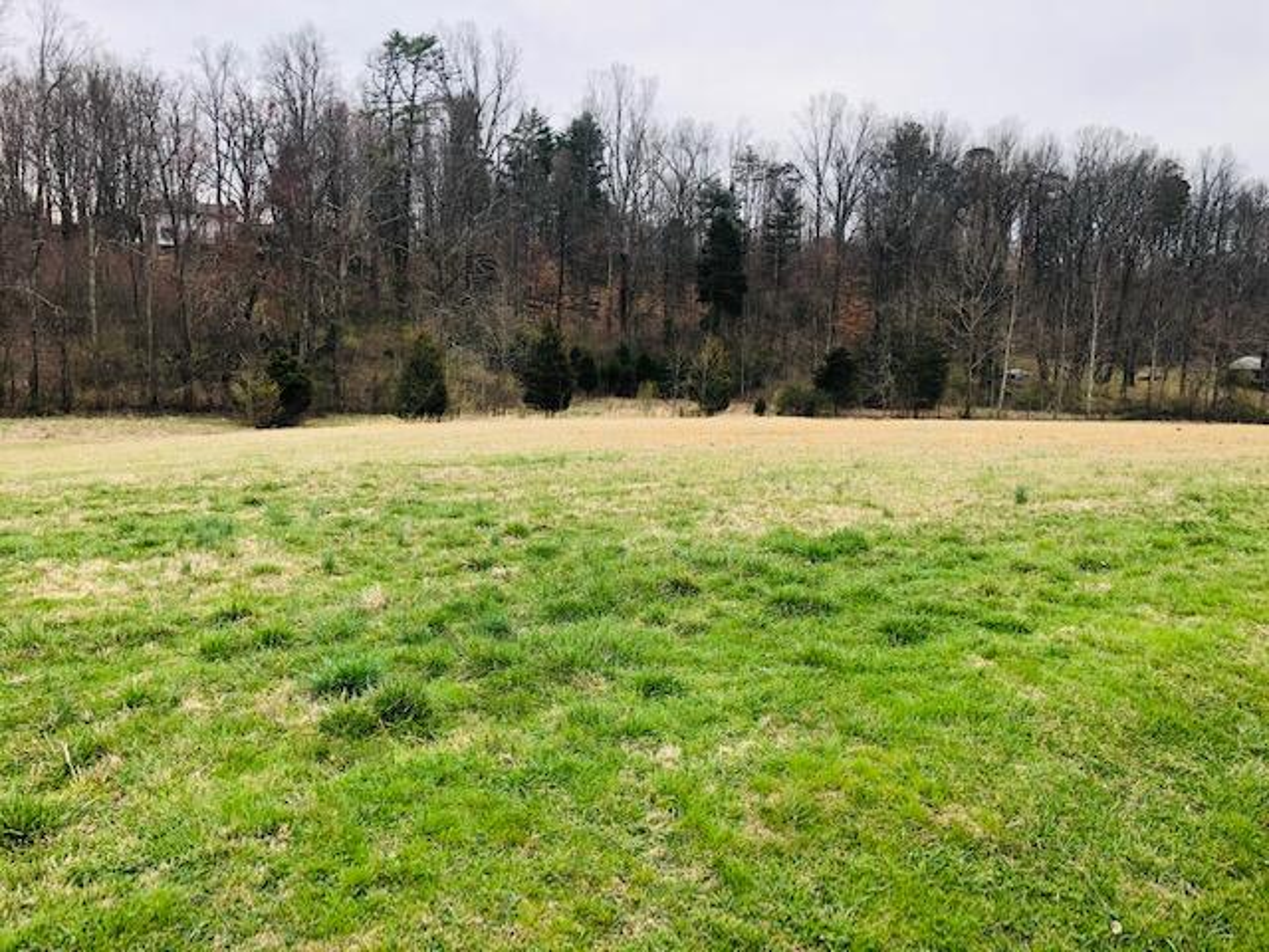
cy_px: 476
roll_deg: -1.3
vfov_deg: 49.7
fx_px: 1026
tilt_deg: -9.5
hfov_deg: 63.4
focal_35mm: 28
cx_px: 634
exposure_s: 1/571
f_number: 1.8
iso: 20
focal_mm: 3.99
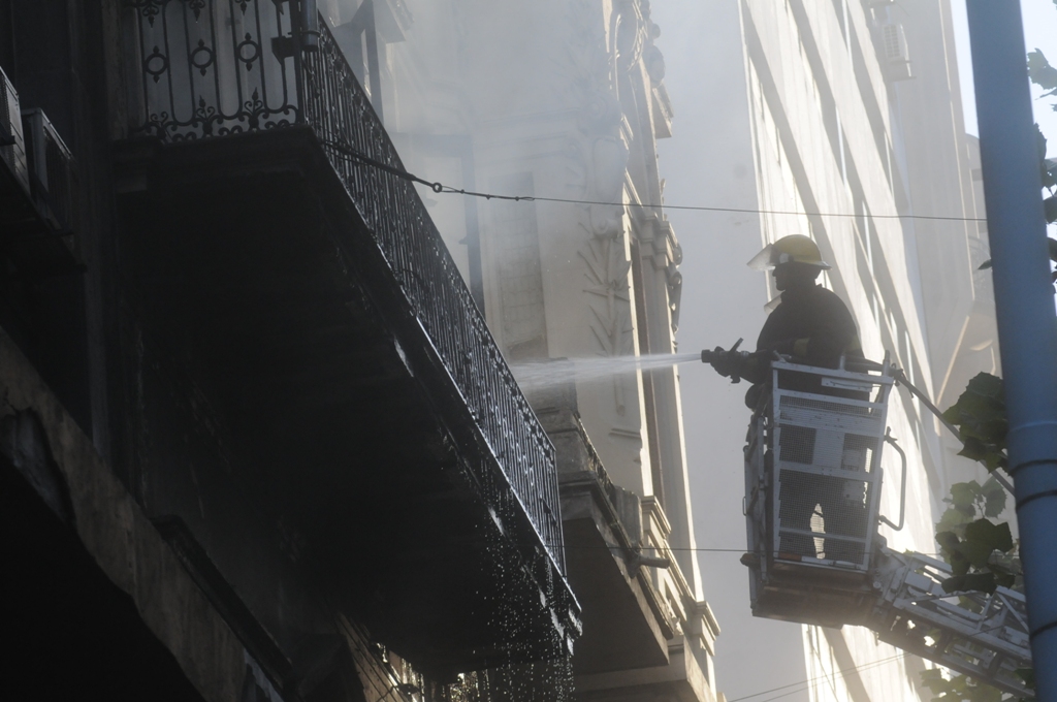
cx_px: 528
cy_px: 351
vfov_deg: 7.9
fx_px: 5102
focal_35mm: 174
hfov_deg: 11.8
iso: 800
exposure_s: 1/320
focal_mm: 116
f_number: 14
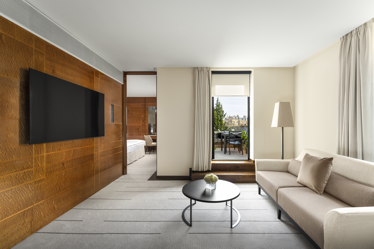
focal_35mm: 16
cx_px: 187
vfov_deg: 74.8
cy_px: 124
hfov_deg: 97.8
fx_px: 163
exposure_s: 1/2.5
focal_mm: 15.7
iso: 320
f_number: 7.1
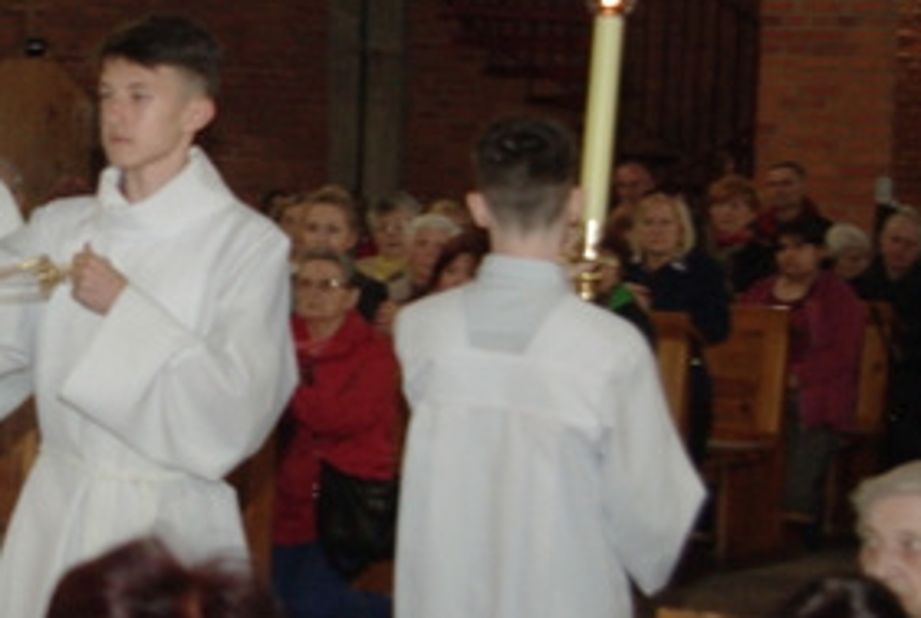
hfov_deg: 16.5
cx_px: -109
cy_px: 309
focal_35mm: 120
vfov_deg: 11.5
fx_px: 3077
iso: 800
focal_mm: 28
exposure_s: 1/45
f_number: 4
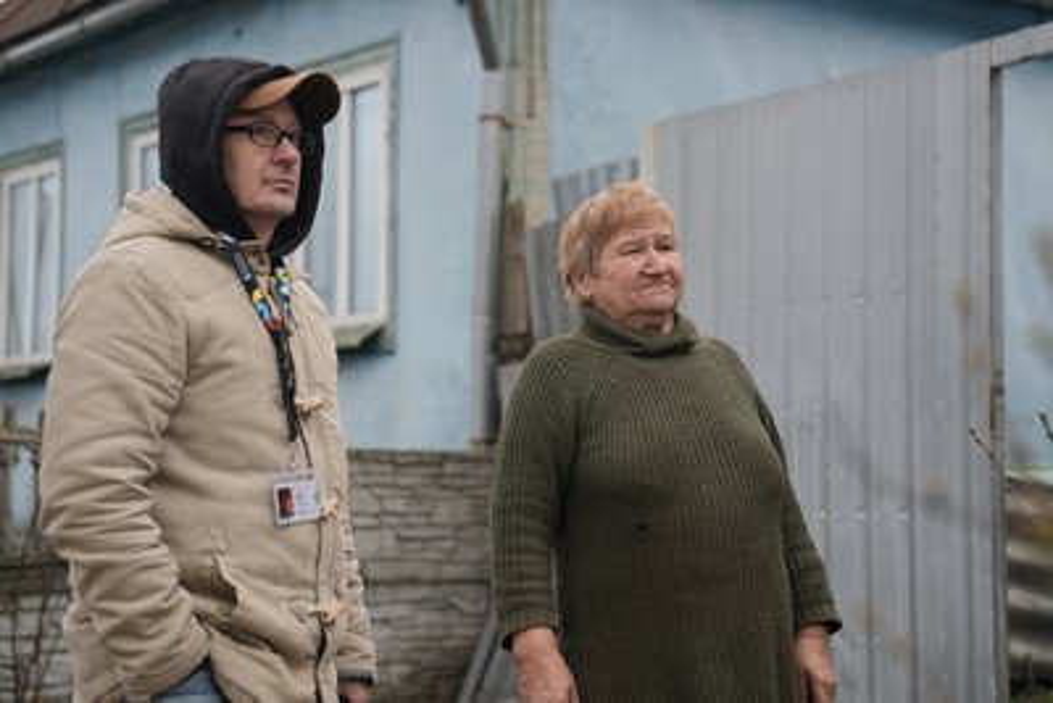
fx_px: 2019
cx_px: 526
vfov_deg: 19.7
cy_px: 352
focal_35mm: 69
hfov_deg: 29.2
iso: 160
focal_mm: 69
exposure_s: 1/100
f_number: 2.8
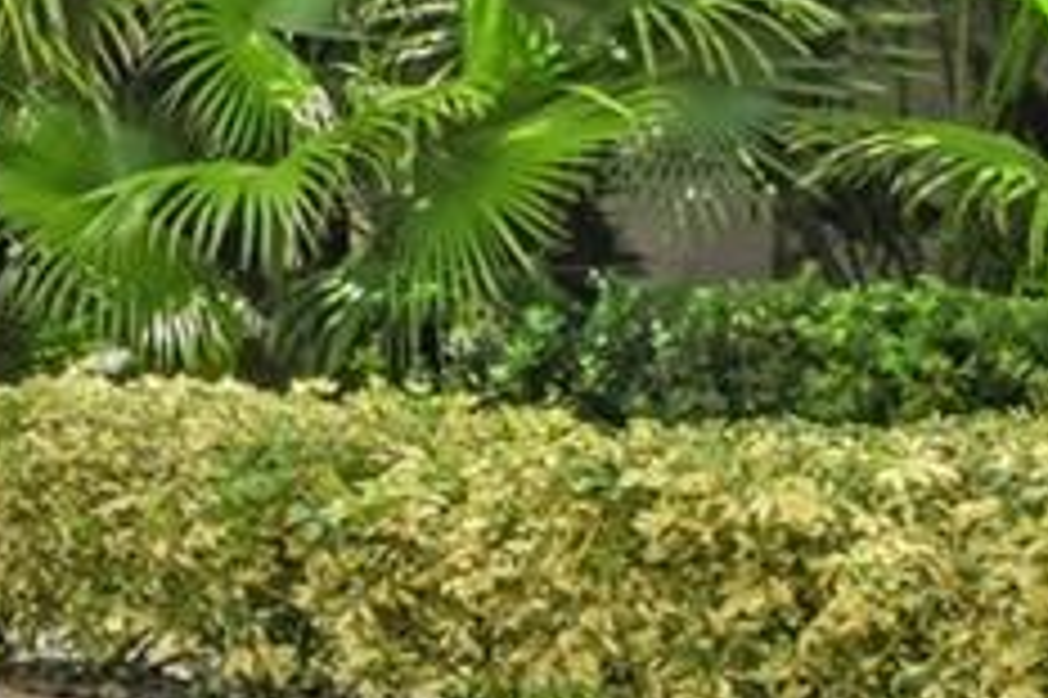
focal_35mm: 103
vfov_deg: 13.3
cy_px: 252
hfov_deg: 14.1
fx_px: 2996
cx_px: -1435
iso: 250
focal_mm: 10
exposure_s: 1/800
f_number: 6.3
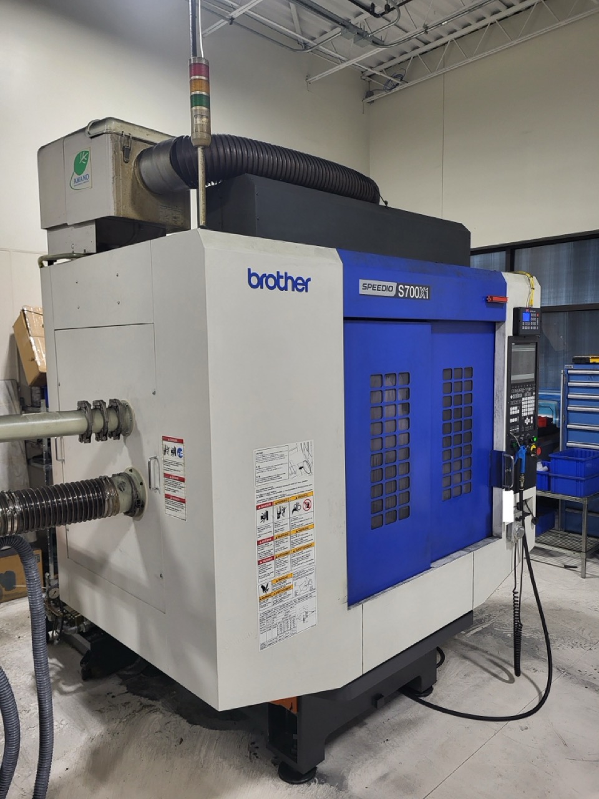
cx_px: 300
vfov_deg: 67.3
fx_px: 600
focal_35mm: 26
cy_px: 400
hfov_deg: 53.1
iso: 200
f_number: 1.8
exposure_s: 1/120
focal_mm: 5.4
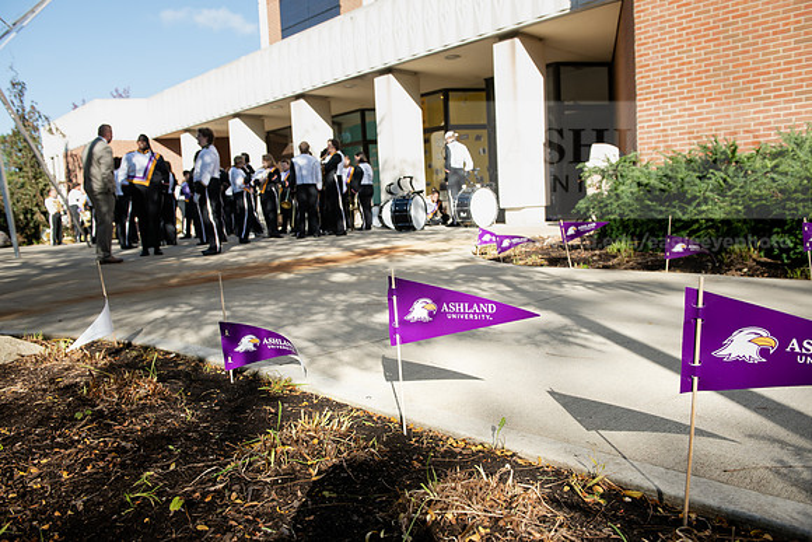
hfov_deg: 65.5
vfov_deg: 46.4
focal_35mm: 28
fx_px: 632
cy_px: 271
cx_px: 406
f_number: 5.6
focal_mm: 28
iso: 320
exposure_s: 1/500
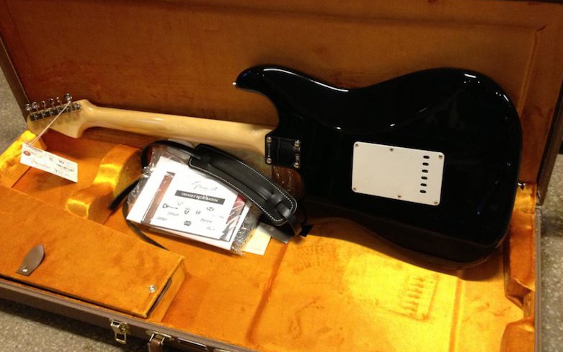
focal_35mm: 38
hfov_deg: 51.5
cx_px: 288
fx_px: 583
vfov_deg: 33.5
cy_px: 145
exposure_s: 1/20
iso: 320
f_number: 2.4
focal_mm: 4.28
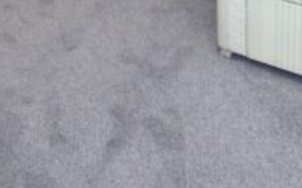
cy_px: -187
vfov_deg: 14.1
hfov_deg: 26.5
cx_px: 138
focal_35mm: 78
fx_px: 641
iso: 800
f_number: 5.6
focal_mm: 10
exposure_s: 1/125
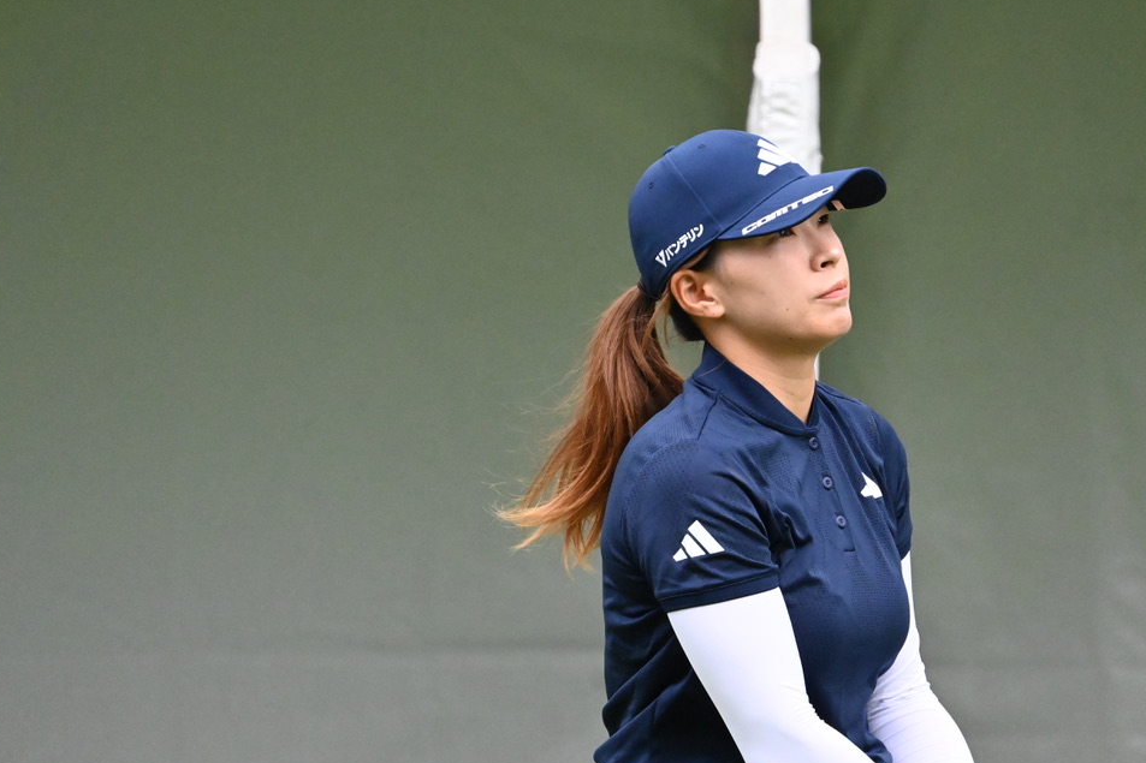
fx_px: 21769
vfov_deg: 2.0
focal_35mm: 684
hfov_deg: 3.0
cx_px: 635
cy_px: 427
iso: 7200
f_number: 5.6
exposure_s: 1/3200
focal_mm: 400
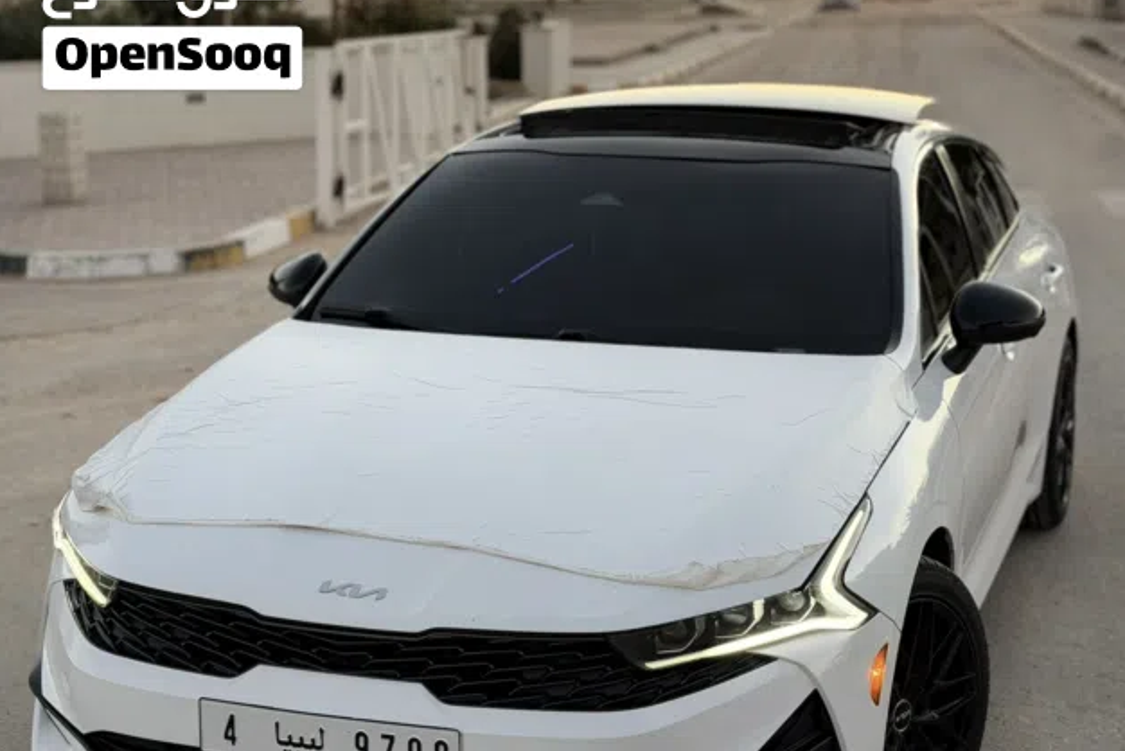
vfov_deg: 26.5
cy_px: 349
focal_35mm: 51
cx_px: 573
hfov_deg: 38.9
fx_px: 1594
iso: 250
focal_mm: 6.76
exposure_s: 1/331
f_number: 1.78
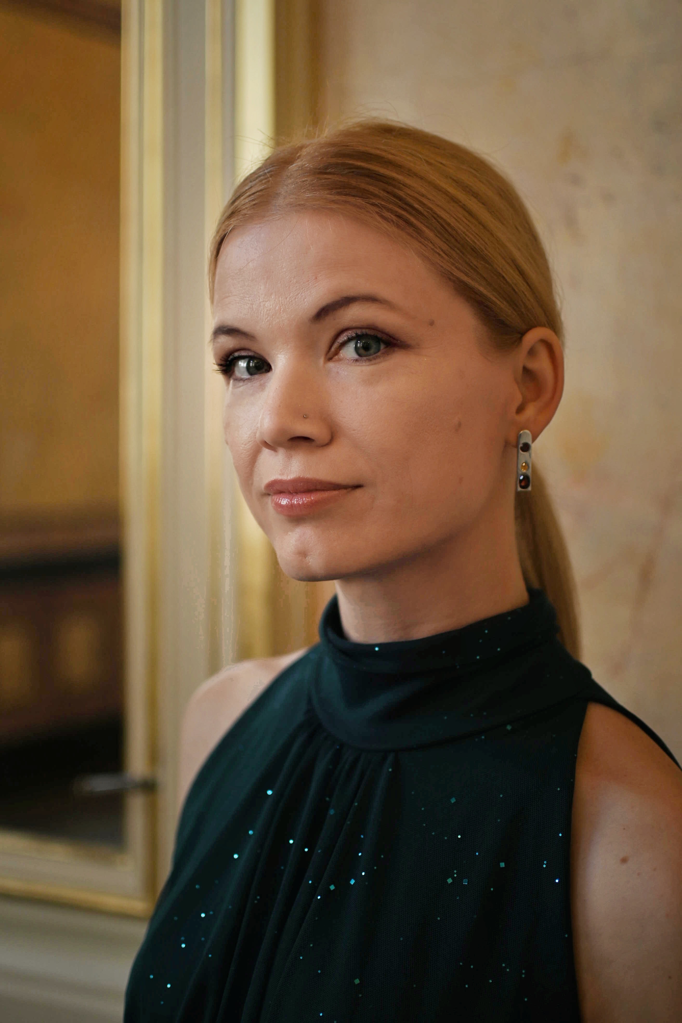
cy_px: 512
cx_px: 341
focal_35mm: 52
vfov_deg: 38.2
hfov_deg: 26.0
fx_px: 1478
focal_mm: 35
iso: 160
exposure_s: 1/250
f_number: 1.8
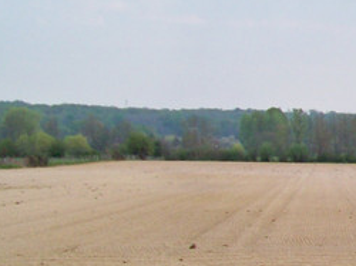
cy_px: 132
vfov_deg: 10.5
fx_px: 1449
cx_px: 743
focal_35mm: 141
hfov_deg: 12.2
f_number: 2.8
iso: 80
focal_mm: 5.85
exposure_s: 1/500
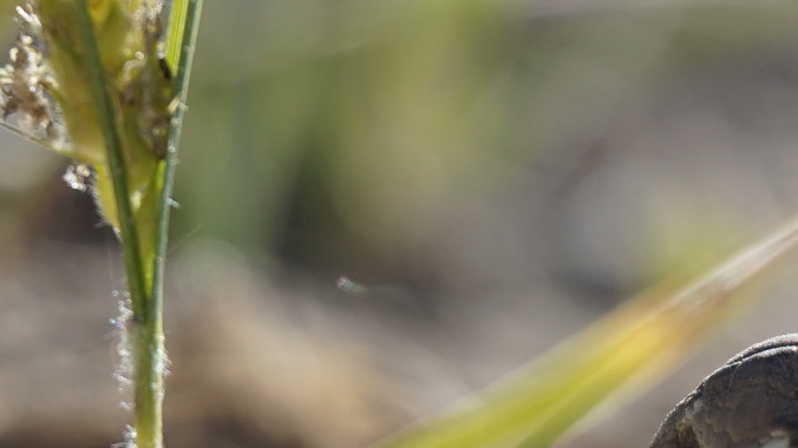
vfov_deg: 5.1
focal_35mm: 238
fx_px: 5035
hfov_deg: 9.1
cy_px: 403
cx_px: 574
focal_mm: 50
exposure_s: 1/320
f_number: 7.1
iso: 100
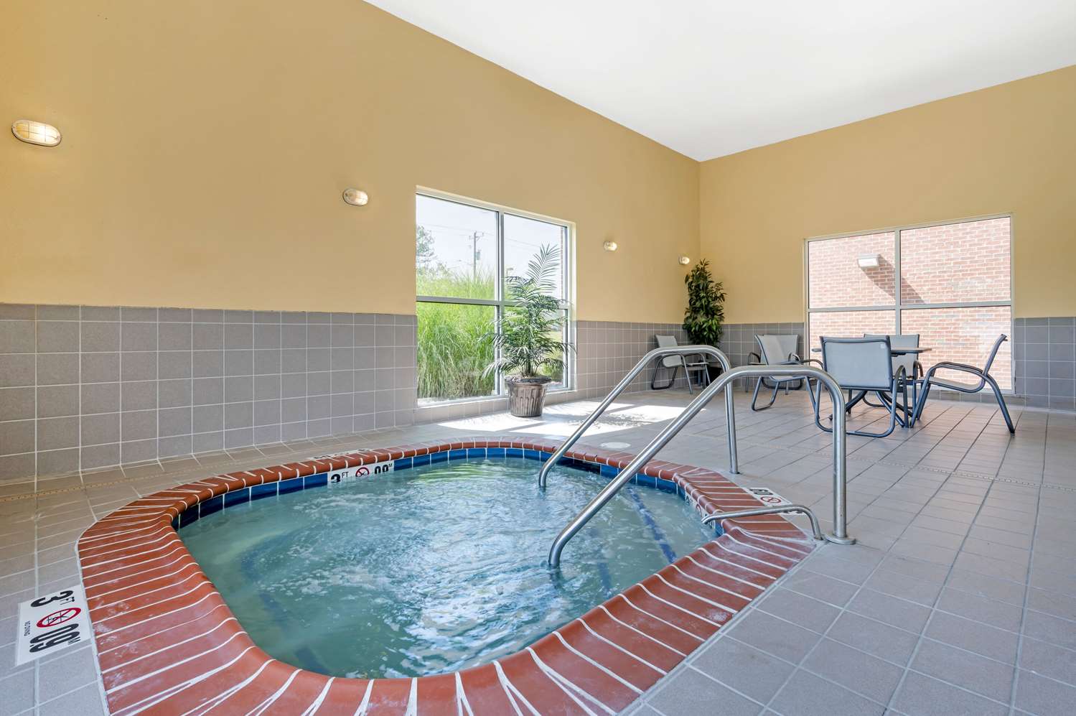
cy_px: 358
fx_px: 493
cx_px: 538
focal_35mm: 16
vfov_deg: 72.0
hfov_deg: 95.0
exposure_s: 1/13
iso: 200
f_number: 10
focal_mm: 16.5
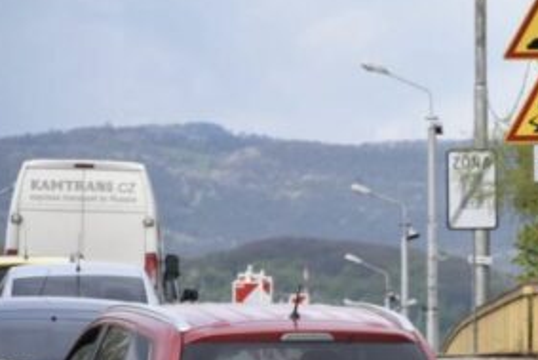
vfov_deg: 3.2
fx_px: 6390
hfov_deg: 4.8
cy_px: 291
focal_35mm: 427
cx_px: 717
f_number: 5.6
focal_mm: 105
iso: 400
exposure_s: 1/1600
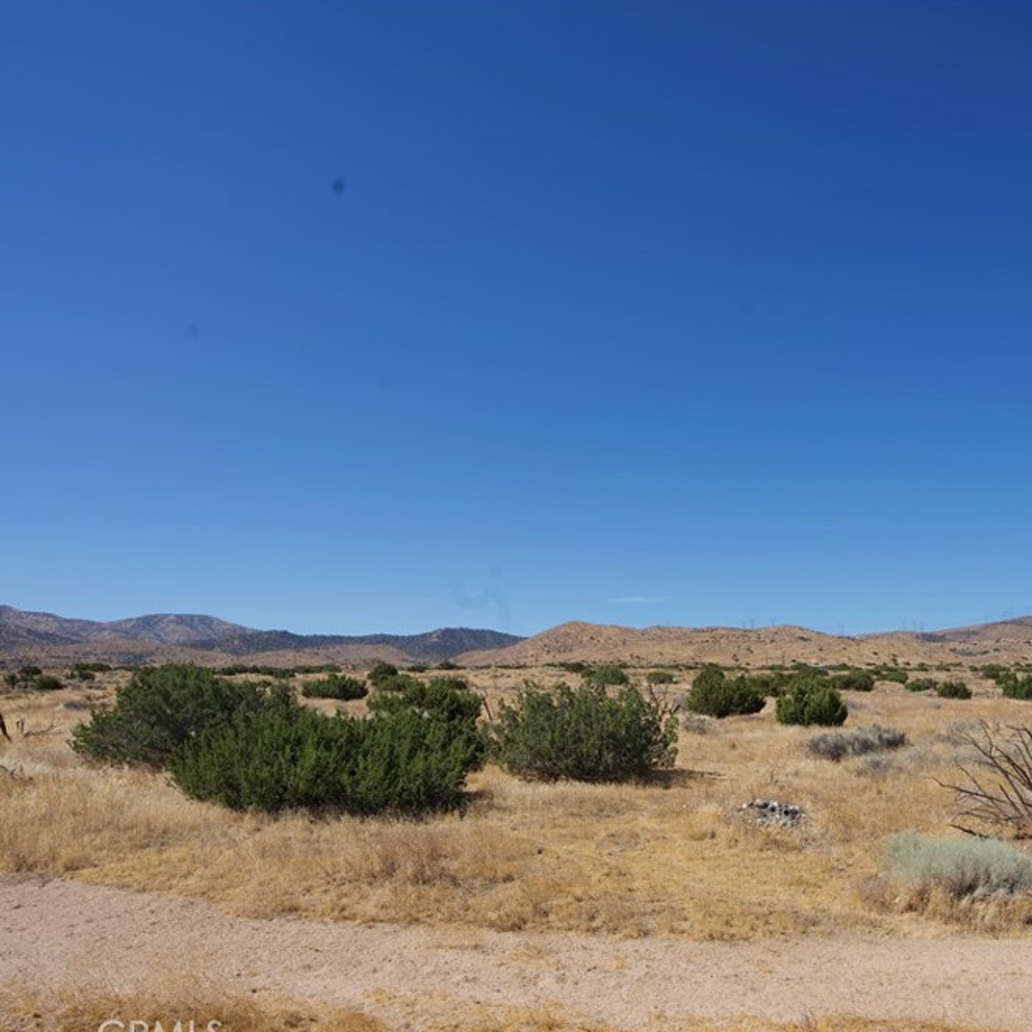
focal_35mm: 25
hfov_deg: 62.6
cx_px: 600
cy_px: 524
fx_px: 843
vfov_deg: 62.9
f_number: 10
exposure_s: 1/200
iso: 100
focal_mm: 19
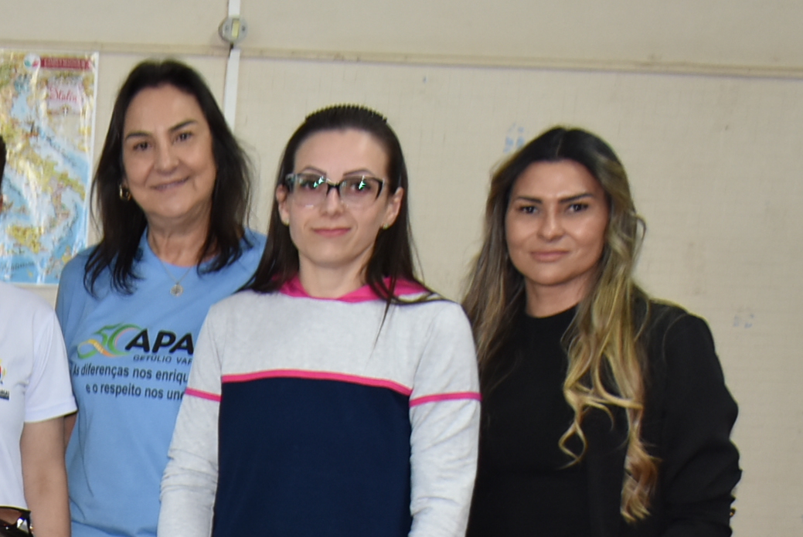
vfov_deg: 13.9
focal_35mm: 95
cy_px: 668
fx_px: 2121
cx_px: -191
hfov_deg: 20.0
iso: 560
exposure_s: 1/60
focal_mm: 22
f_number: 3.5
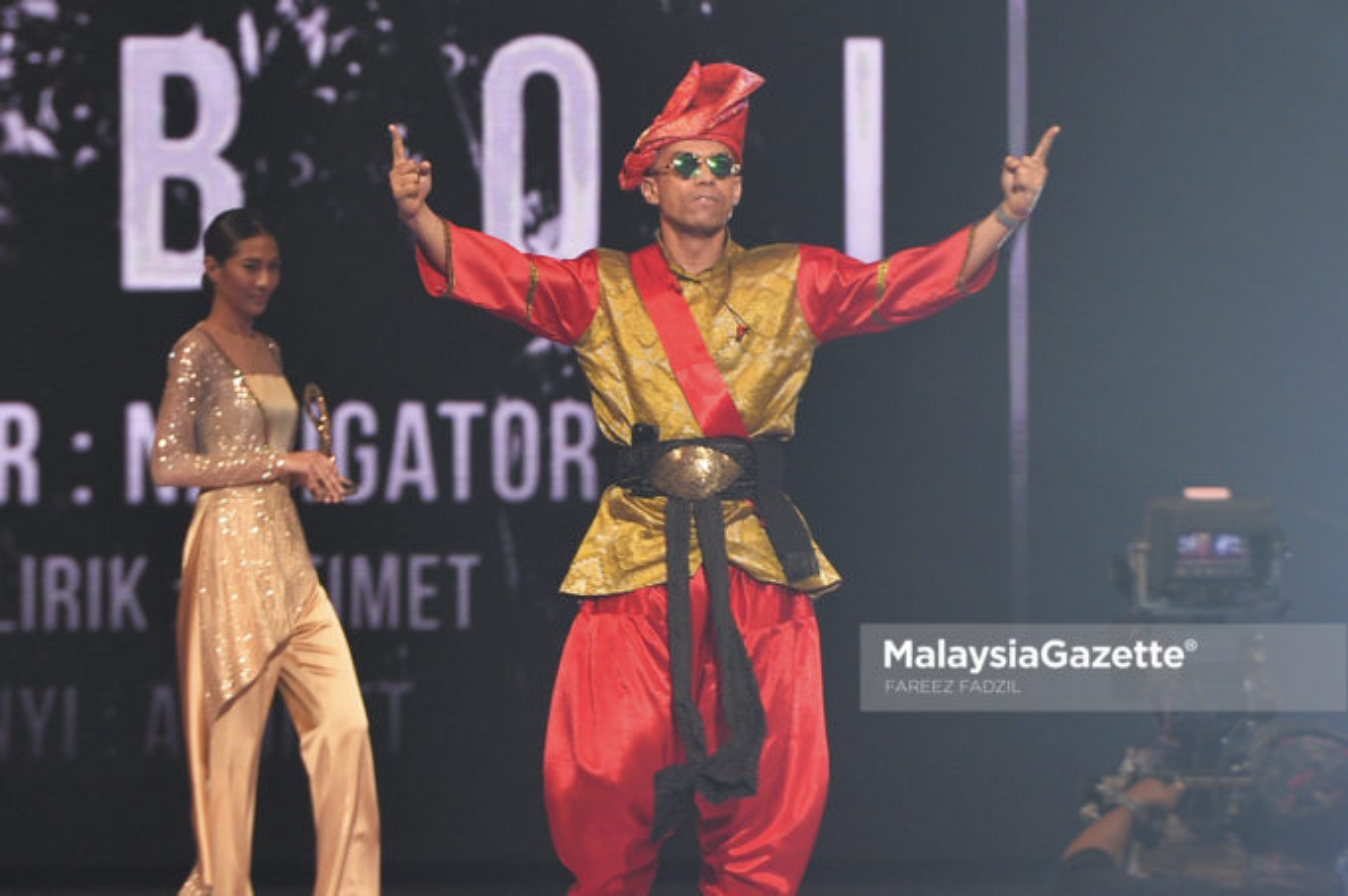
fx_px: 7483
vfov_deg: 6.9
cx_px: 674
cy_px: 448
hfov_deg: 10.3
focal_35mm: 200
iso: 640
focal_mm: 200
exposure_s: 1/250
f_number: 3.2
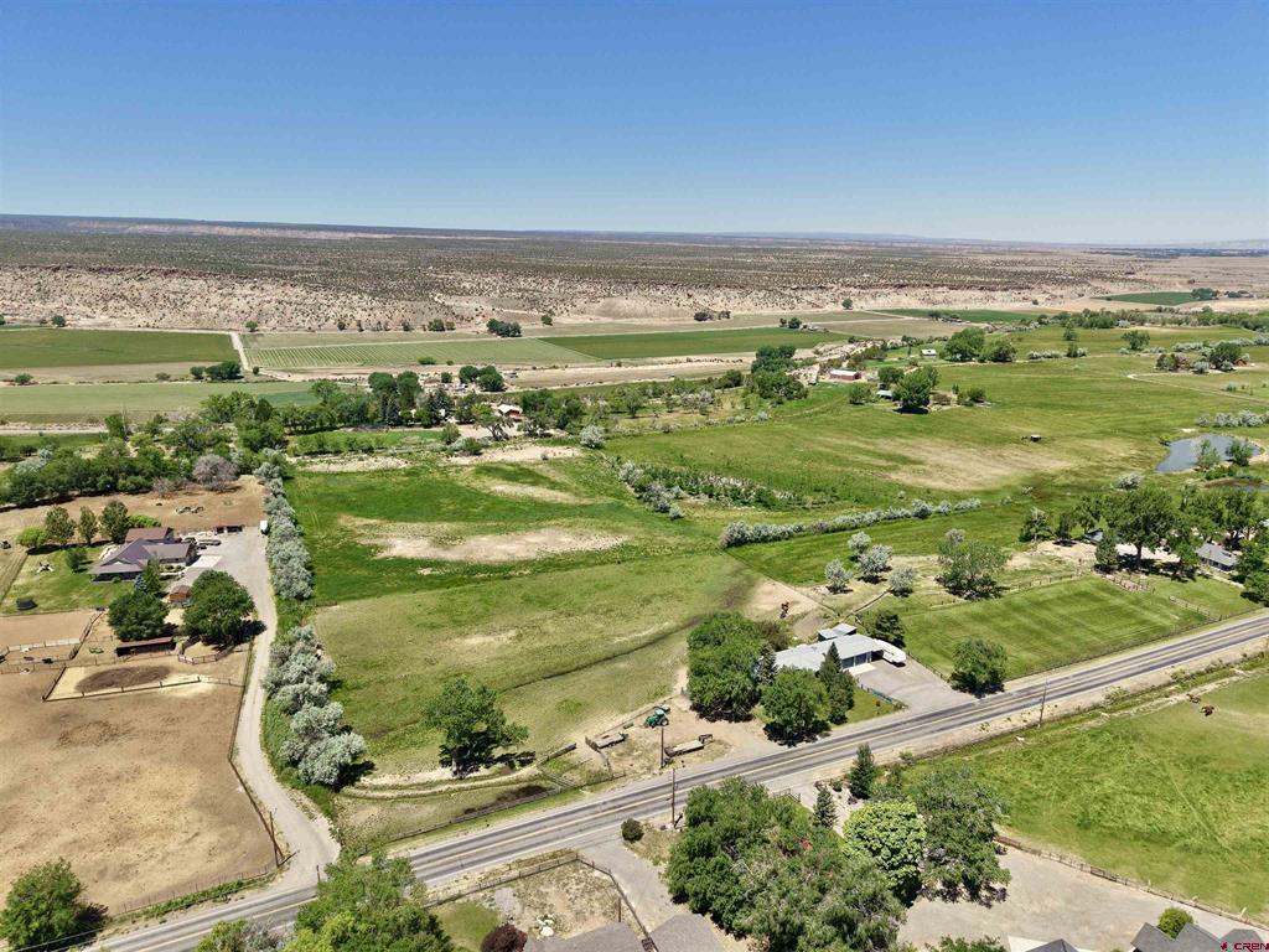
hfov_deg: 71.6
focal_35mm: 24
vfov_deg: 56.8
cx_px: 634
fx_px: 880
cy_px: 476
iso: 100
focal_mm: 8.67
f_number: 1.8
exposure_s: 1/3000
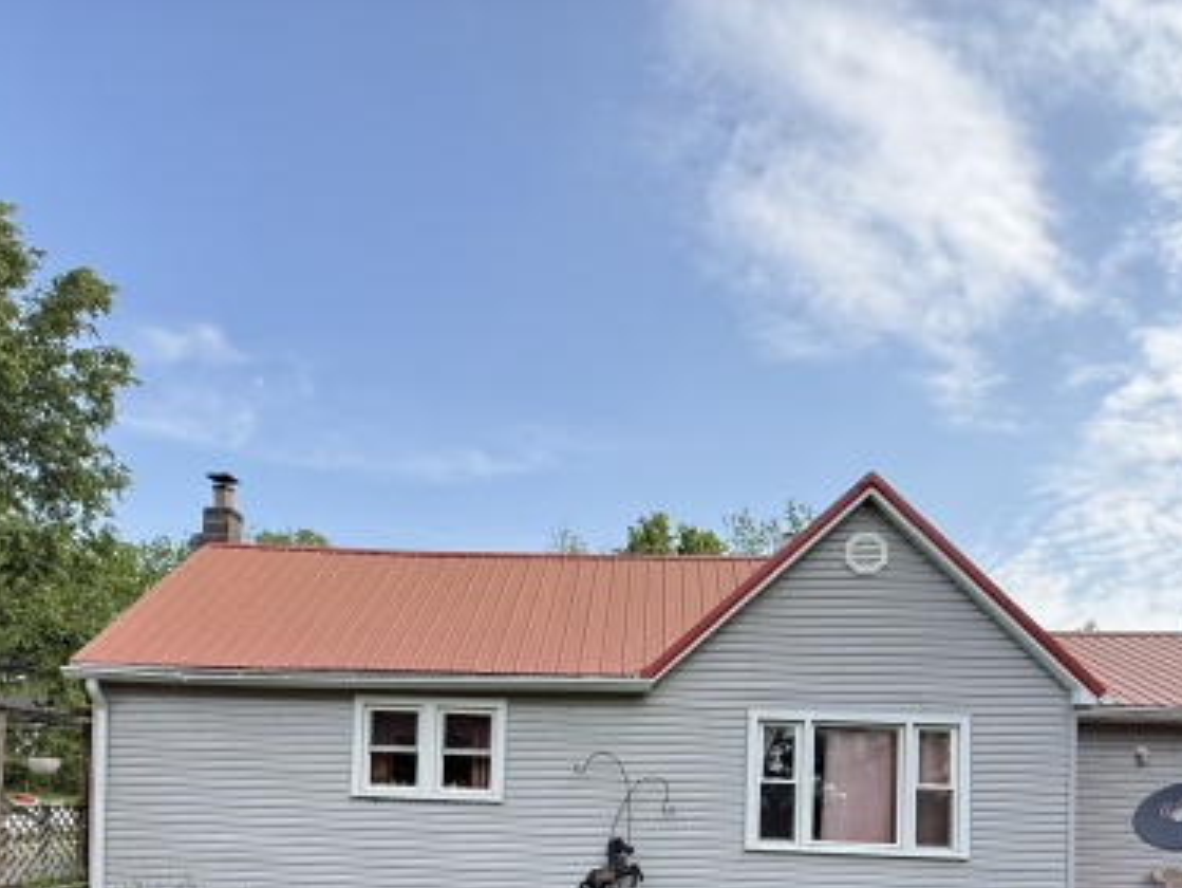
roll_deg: -2.6
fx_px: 854
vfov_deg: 49.4
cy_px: 787
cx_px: 610
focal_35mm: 25
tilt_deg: +3.1
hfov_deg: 69.4
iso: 64
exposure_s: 1/1087
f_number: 2.2
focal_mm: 2.22
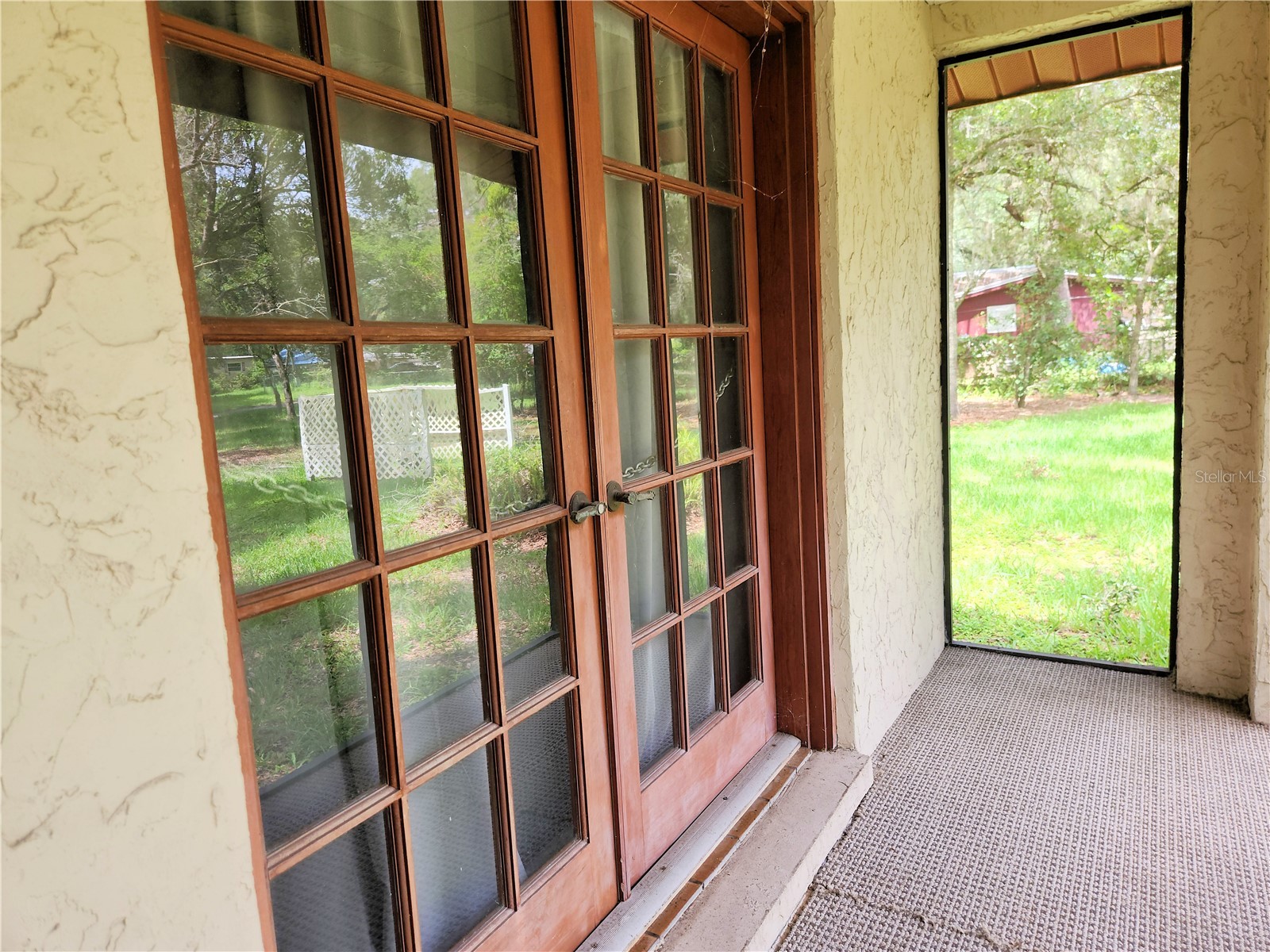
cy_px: 476
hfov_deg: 73.9
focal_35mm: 23
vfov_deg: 58.9
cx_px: 635
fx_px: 844
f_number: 1.8
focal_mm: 5.4
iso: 25
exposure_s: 1/60
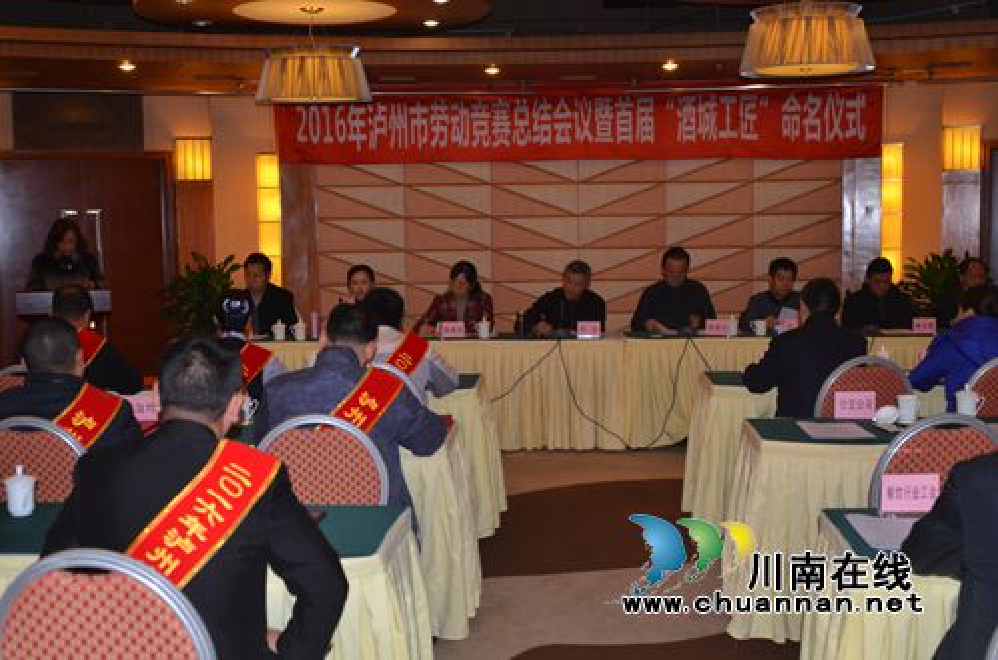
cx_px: 499
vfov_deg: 31.7
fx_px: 1162
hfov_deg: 46.5
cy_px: 330
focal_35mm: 42
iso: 100
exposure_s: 1/60
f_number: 3.5
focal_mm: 28
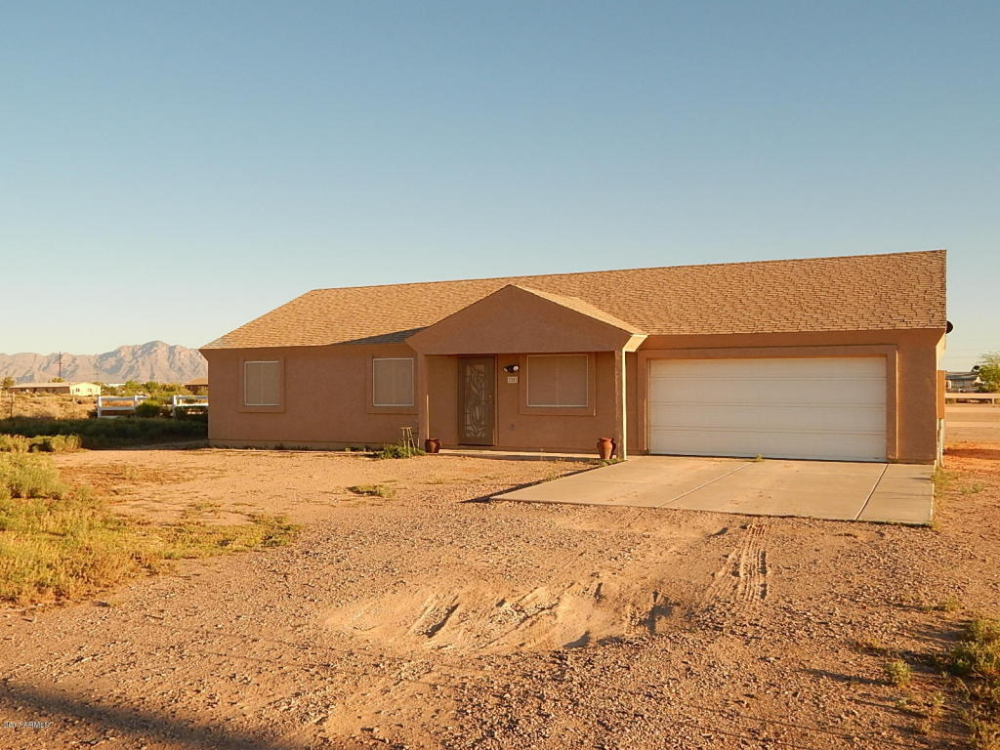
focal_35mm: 31
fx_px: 896
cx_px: 500
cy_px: 375
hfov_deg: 58.4
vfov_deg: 45.4
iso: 200
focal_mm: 5.6
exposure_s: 1/400
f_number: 6.5
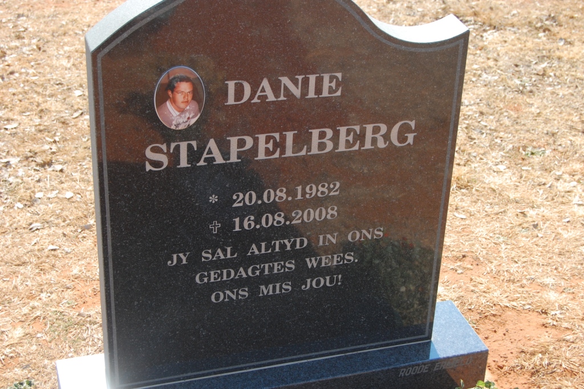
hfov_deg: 31.9
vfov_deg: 21.5
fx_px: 1021
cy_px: 194
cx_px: 292
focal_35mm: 63
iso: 400
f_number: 7.1
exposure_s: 1/320
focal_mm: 42
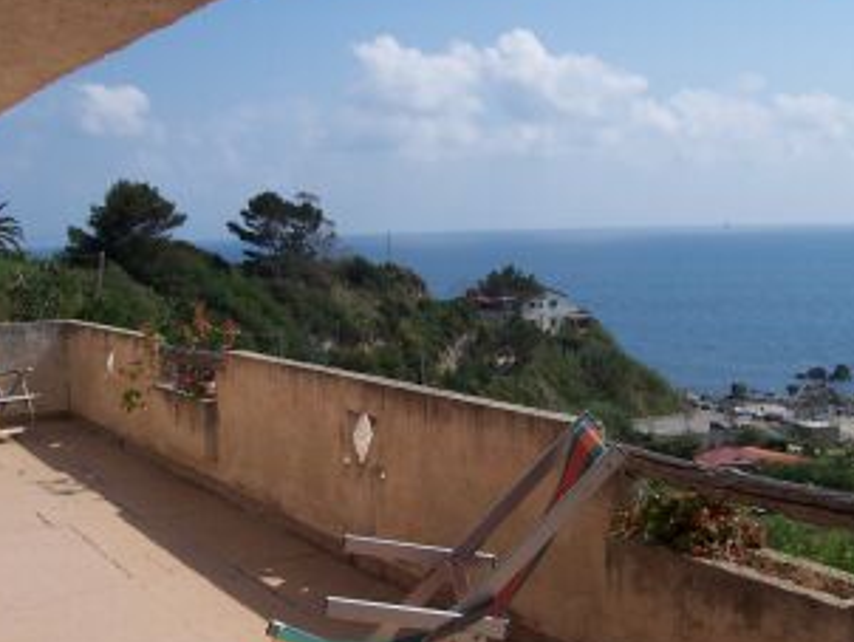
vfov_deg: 29.6
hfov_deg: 38.9
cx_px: 399
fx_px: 1210
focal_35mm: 49
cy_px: 382
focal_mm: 5.6
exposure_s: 1/1000
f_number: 5.6
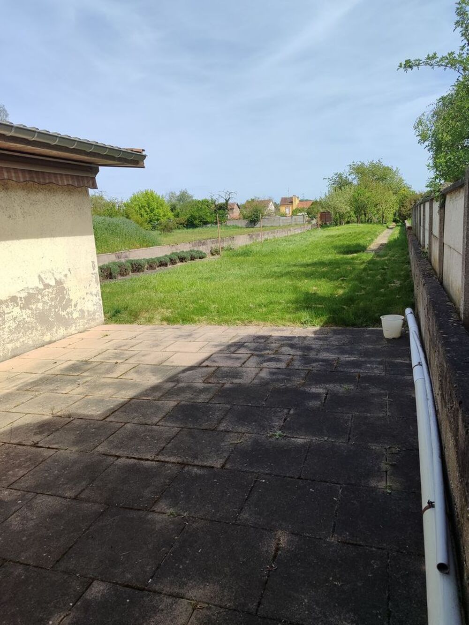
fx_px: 452
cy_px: 312
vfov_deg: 69.4
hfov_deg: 54.9
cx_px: 234
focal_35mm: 25
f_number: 1.89
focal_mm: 5.95
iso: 50
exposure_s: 1/830
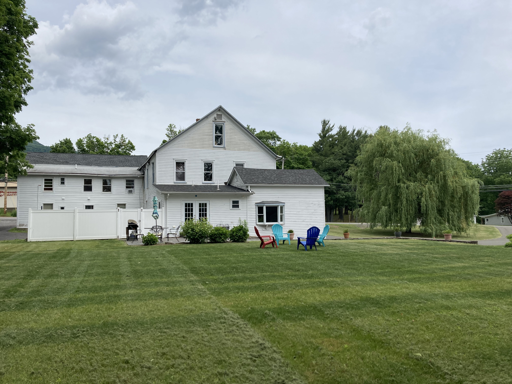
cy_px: 192
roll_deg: +0.0
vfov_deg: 49.7
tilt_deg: +4.3
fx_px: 414
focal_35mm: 28
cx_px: 256
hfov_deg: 63.4
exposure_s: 1/2433
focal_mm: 3.99
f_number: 1.8
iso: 25
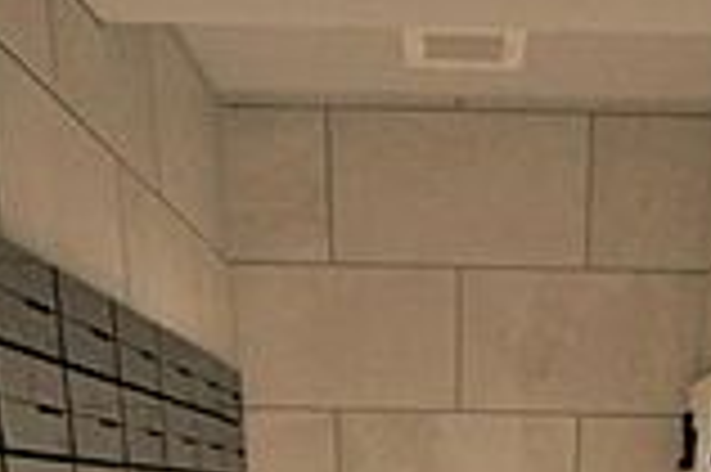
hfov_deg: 34.9
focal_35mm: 57
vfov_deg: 16.3
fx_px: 1125
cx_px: 452
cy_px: 1011
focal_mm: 10
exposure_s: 1/30
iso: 500
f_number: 3.5
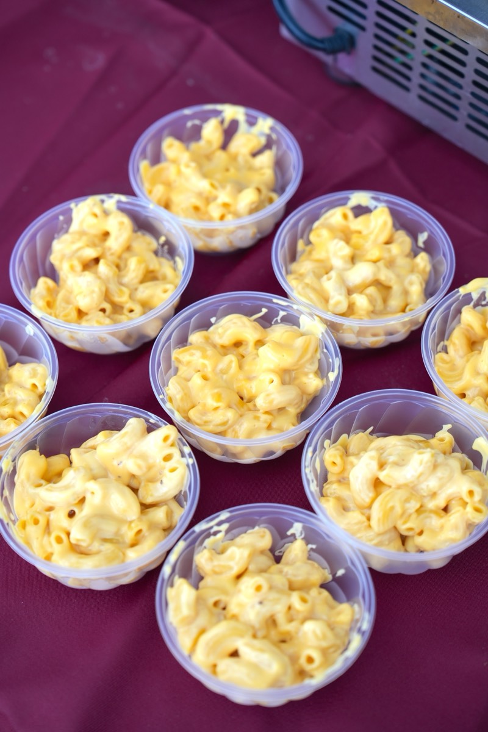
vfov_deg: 28.8
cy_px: 366
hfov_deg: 19.5
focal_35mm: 70
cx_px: 244
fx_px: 1423
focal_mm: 70
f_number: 4
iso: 200
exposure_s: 1/160
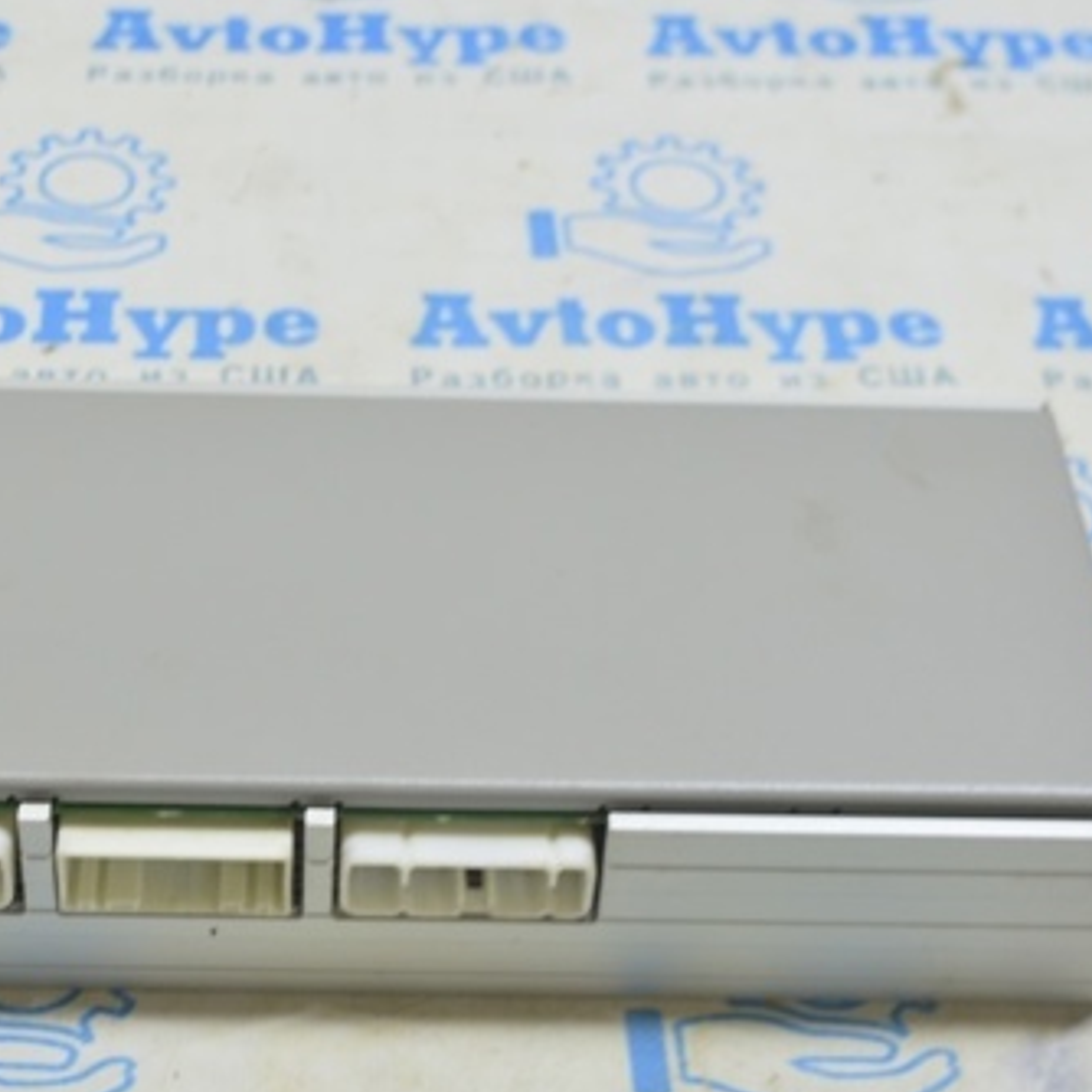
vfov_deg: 22.2
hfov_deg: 22.1
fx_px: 2784
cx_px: 347
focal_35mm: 78
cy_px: 557
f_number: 5.6
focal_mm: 32
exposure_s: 1/20
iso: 400
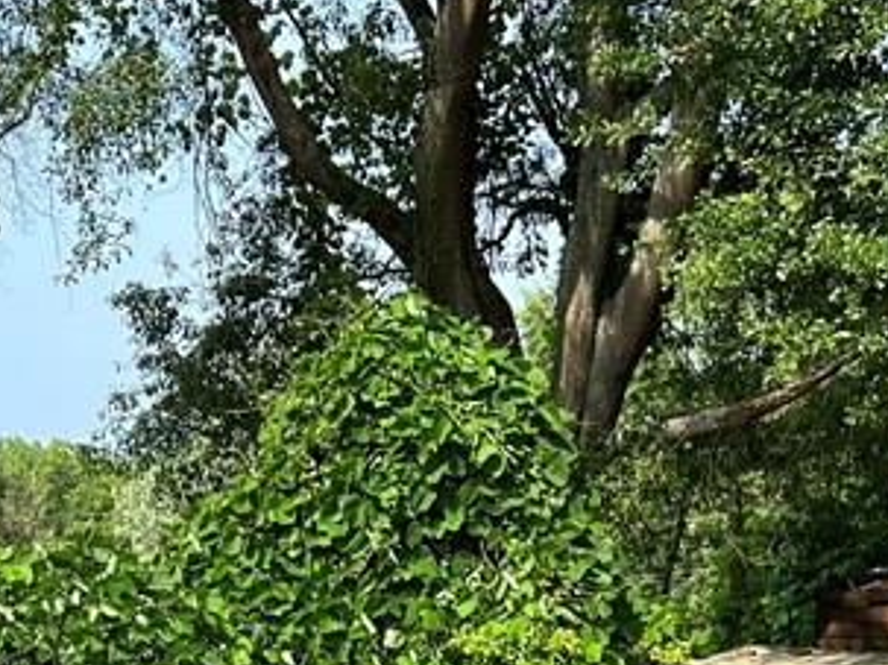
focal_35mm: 88
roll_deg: +0.5
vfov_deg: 15.8
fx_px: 2257
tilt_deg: -10.1
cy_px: 896
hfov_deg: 22.0
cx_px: 179
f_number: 1.5
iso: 50
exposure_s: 1/1575
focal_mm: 5.7
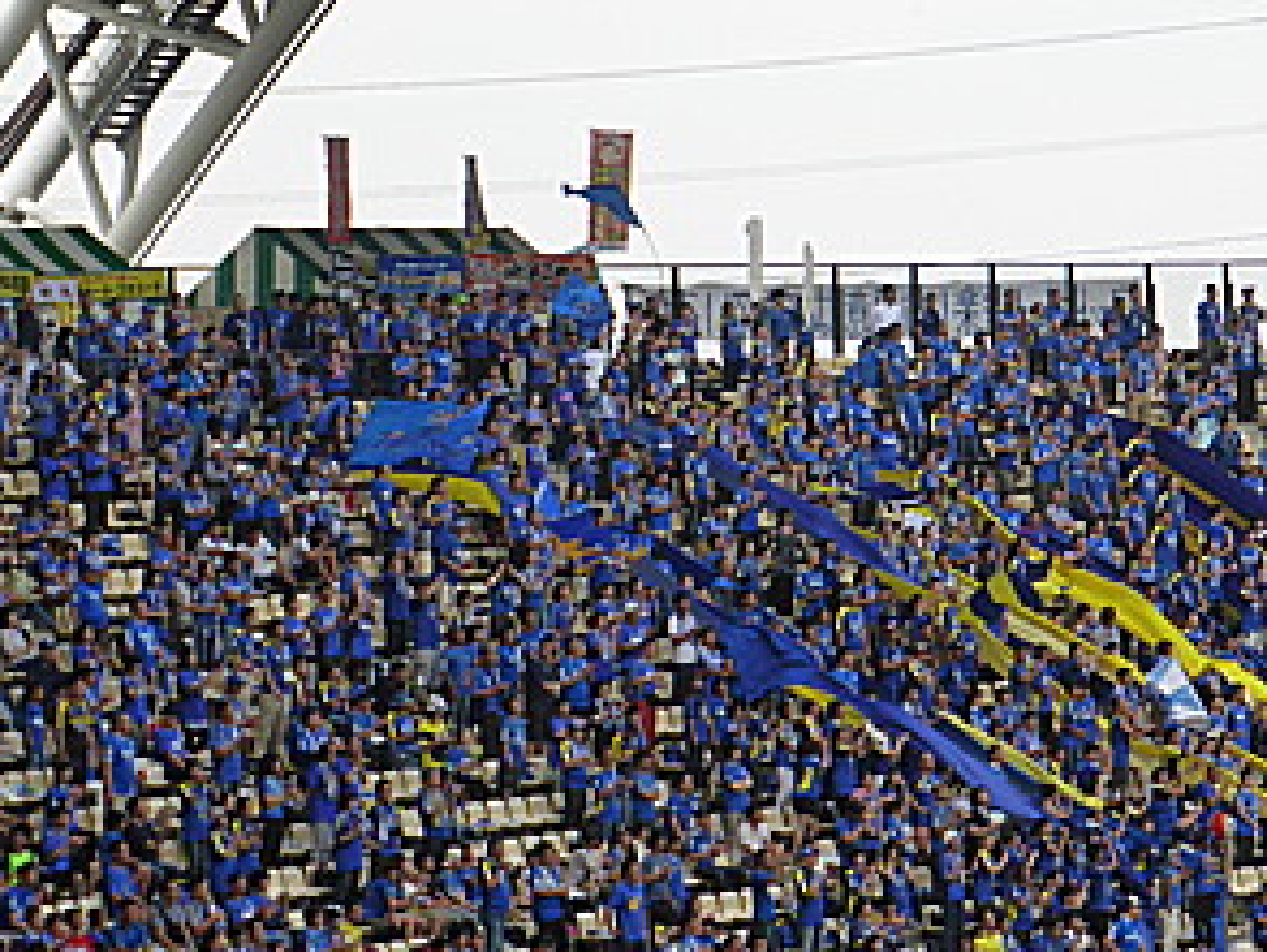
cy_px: 215
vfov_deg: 7.5
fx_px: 7290
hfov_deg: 9.9
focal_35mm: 199
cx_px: 974
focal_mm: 21.8
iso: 160
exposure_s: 1/160
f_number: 5.4
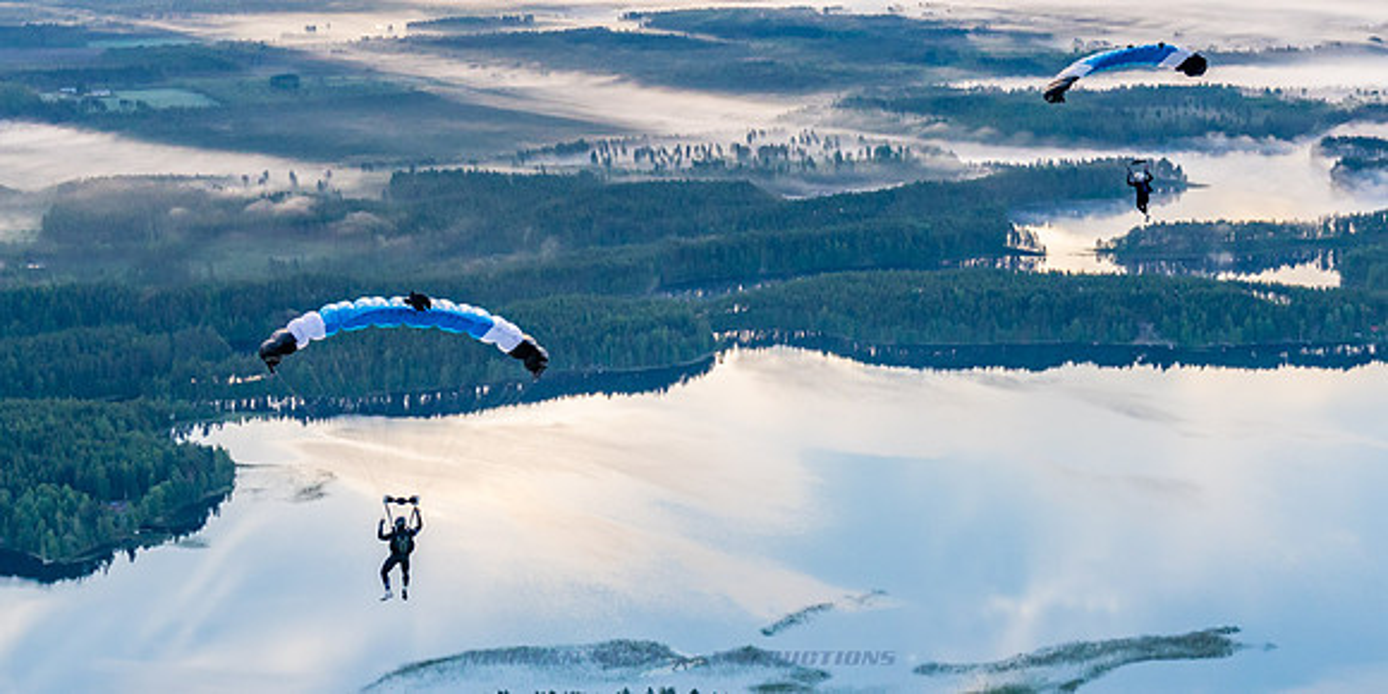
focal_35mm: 76
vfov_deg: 14.6
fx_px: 2710
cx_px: 847
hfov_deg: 28.6
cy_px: 391
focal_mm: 46
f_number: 4
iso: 1000
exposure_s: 1/2000
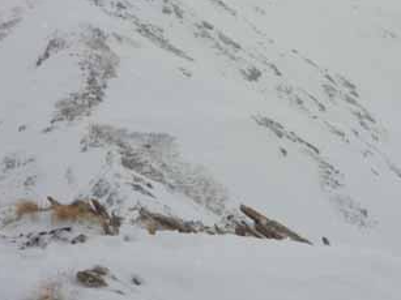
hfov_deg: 22.5
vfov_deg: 16.8
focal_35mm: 86
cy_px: 12
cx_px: 308
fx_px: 996
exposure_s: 1/640
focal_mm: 5.8
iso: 100
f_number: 5.6
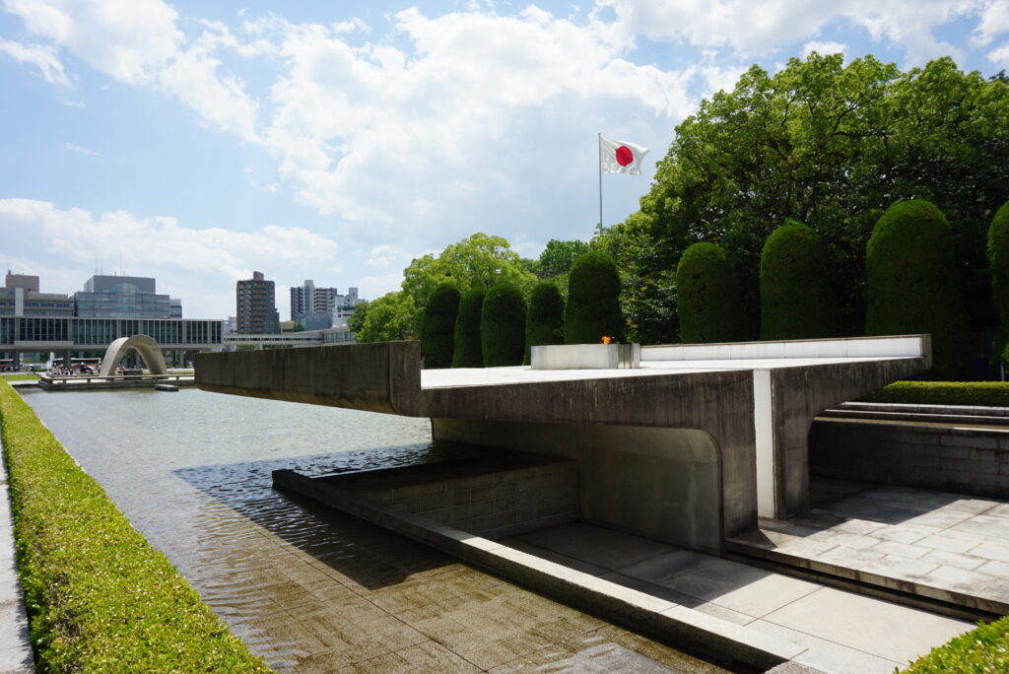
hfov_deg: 73.7
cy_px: 337
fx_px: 673
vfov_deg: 53.2
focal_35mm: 24
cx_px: 504
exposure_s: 1/160
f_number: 11
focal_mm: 16
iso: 100
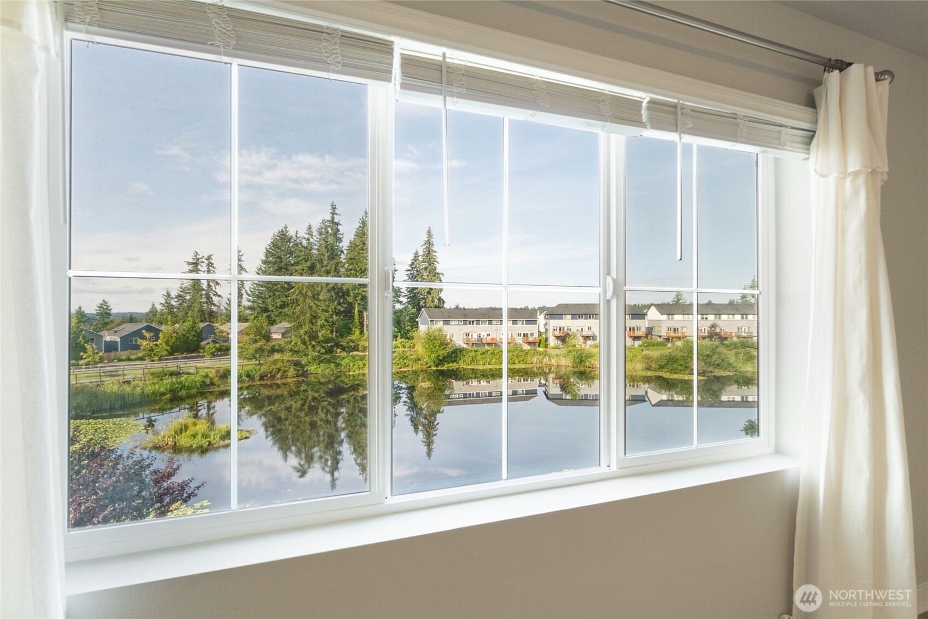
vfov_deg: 67.4
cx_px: 464
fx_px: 464
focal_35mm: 18
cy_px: 310
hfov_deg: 90.0
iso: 250
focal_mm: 12
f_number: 9
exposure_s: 1/125
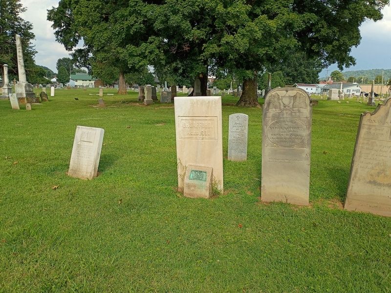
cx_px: 196
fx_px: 328
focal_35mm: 29
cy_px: 146
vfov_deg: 48.2
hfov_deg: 61.7
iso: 100
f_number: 1.8
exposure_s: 1/641
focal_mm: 4.27
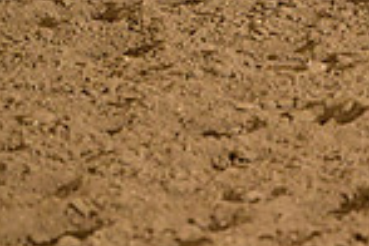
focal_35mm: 788
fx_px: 8076
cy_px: -119
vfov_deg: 1.7
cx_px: 725
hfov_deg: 2.6
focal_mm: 200
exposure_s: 1/200
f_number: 5
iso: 4000
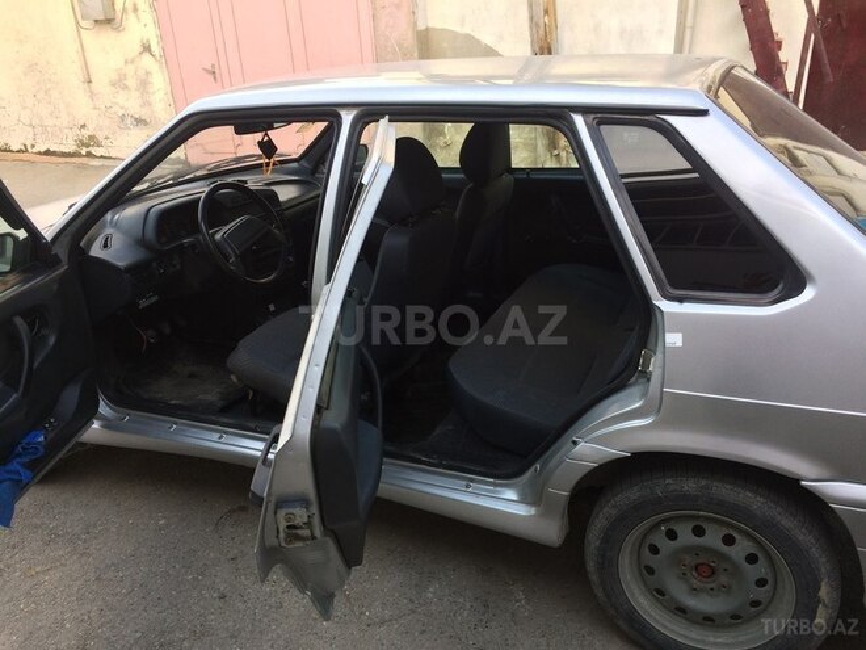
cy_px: 325
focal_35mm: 29
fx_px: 726
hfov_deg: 61.7
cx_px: 433
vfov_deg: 48.2
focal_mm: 4.15
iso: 50
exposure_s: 1/100
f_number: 2.2
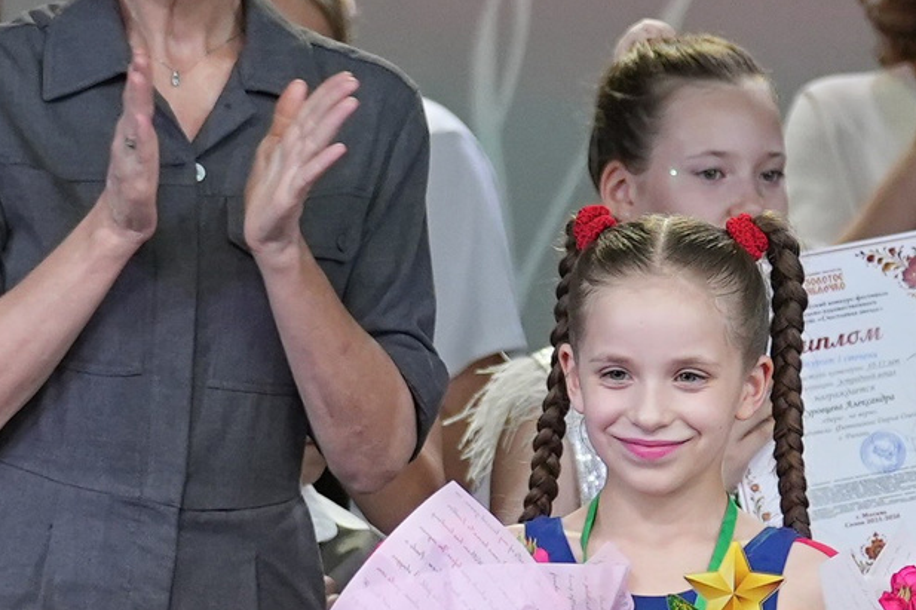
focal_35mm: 776
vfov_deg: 1.8
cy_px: 621
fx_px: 19738
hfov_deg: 2.7
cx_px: 861
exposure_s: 1/250
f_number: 2.8
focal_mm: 125
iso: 1000
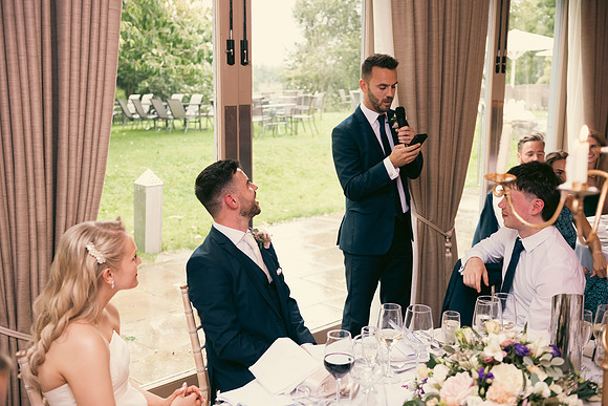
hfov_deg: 48.4
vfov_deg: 33.4
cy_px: 203
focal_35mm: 40
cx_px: 304
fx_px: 676
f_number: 3.5
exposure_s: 1/160
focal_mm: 40
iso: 1000
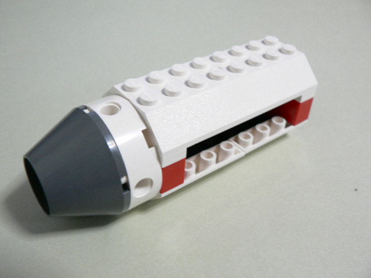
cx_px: 186
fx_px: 386
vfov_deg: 39.7
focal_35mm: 36
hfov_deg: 51.4
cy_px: 139
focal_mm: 6
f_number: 2.8
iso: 150
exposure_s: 1/15
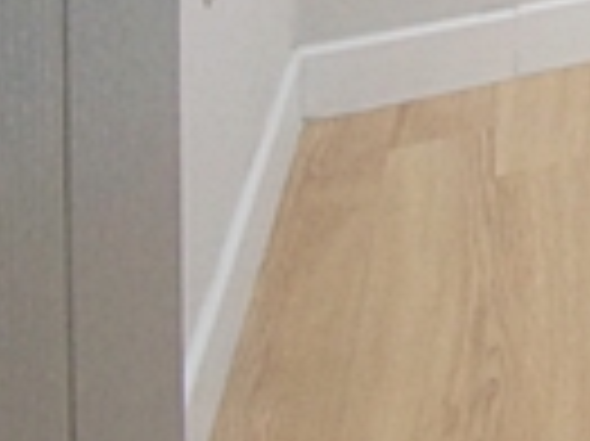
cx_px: 1793
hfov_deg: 11.4
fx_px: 1499
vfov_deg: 12.2
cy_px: -706
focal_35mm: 88
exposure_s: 1/30
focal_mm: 10
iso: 1600
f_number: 7.1
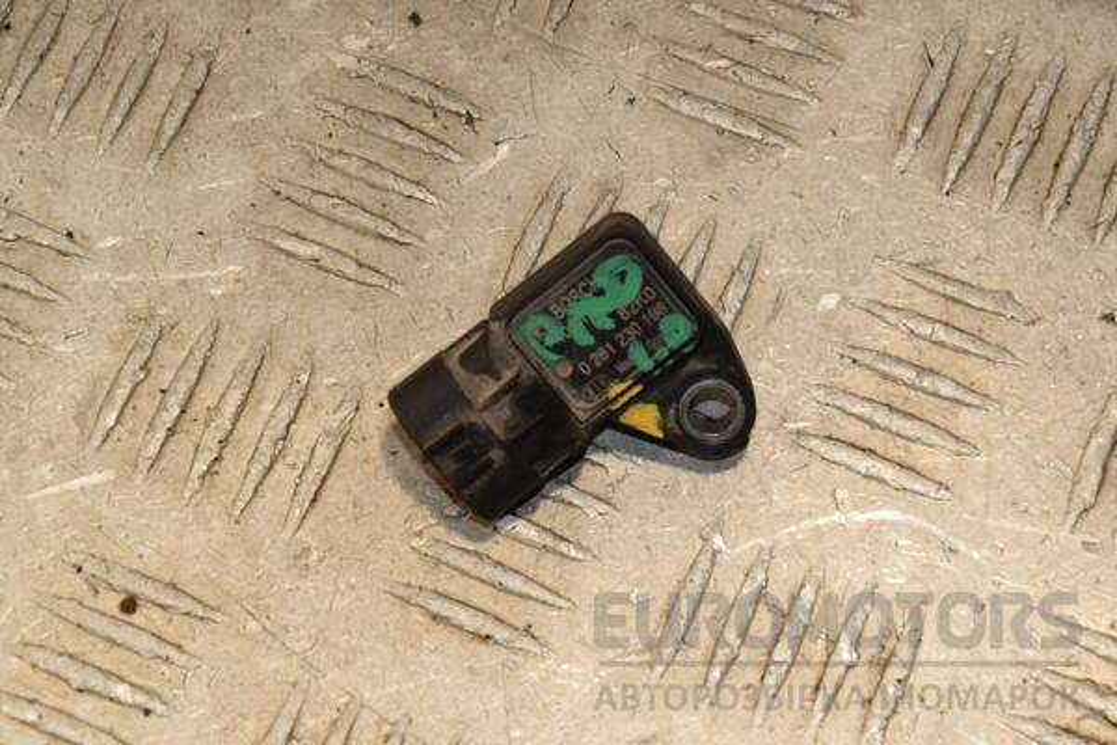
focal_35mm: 158
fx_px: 4886
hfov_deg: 13.0
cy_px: 372
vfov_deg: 8.7
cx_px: 558
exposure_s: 1/200
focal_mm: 105
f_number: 10
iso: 800
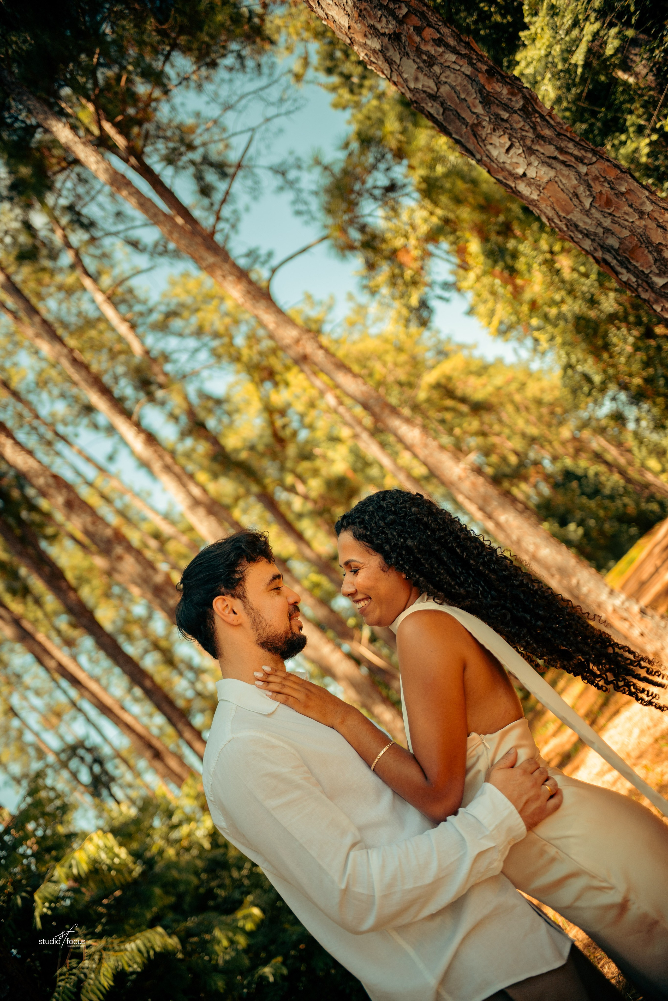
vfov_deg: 63.7
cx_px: 334
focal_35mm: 29
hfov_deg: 45.0
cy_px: 500
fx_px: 807
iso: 125
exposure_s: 1/1000
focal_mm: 29
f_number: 1.8
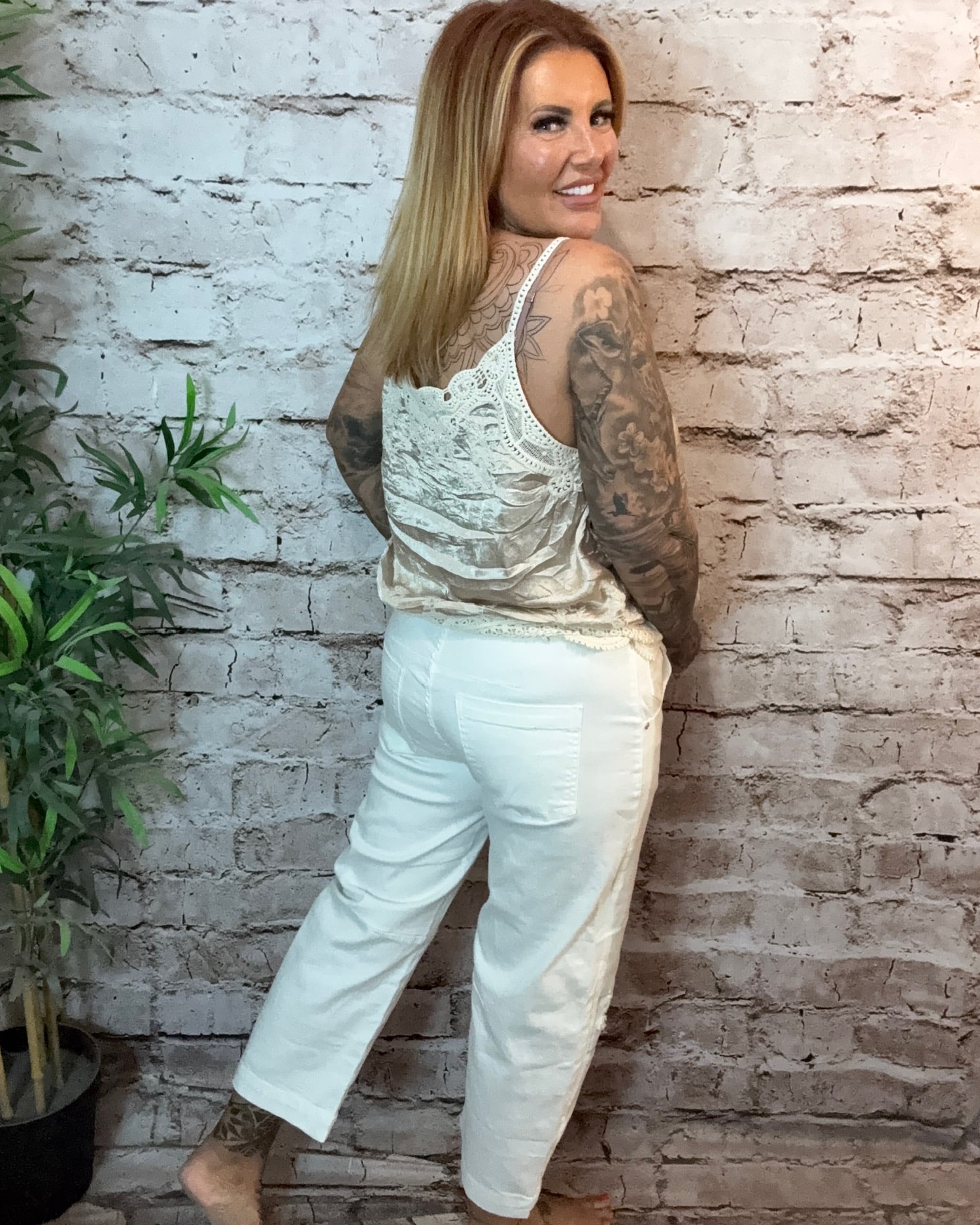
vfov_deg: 55.6
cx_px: 494
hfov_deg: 45.8
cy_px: 582
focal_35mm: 32
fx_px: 1160
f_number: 1.9
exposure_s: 1/50
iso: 250
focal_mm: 2.69
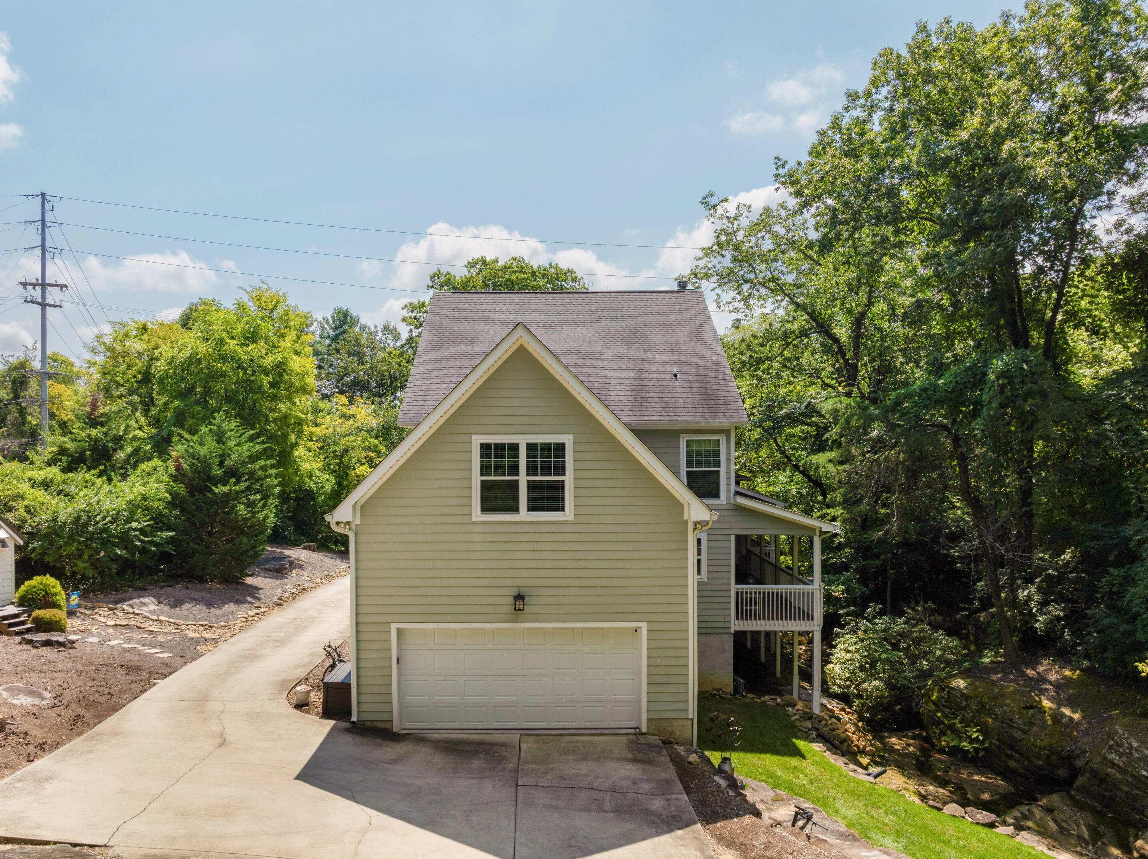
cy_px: 440
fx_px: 829
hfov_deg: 69.4
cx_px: 560
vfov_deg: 54.8
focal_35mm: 25
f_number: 7.1
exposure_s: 1/40
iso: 100
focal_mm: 12.29
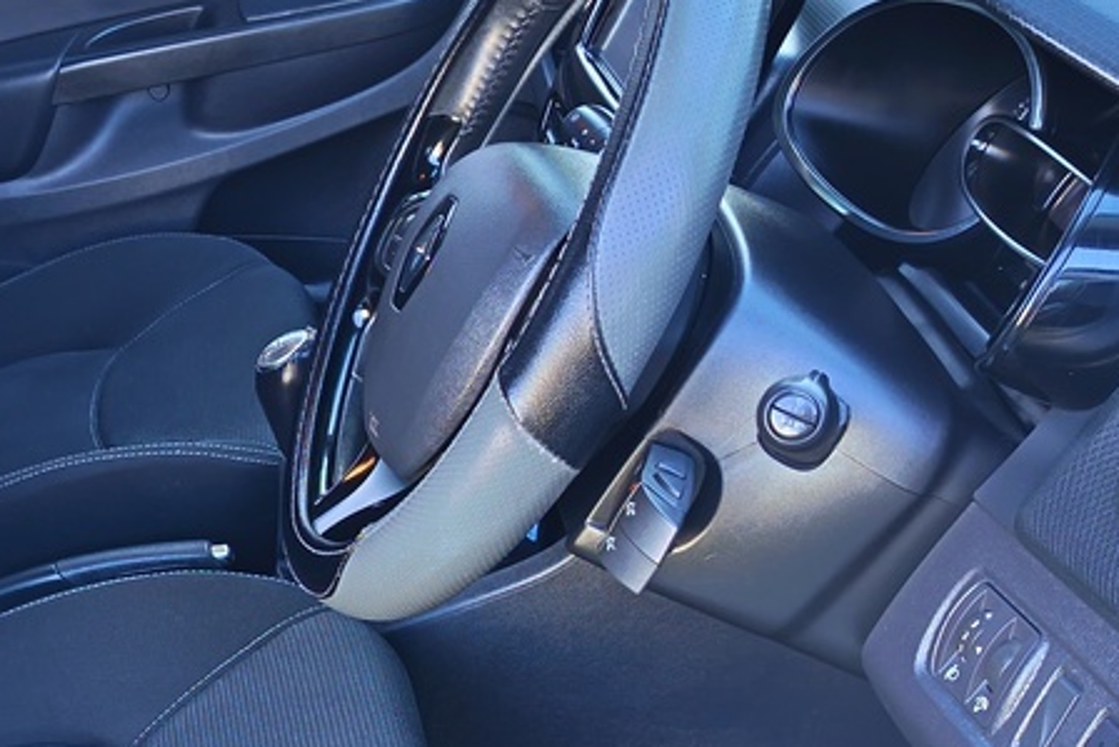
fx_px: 1772
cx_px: 210
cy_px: 605
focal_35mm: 57
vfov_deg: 23.4
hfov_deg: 33.9
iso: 674
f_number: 1.75
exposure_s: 1/33.3
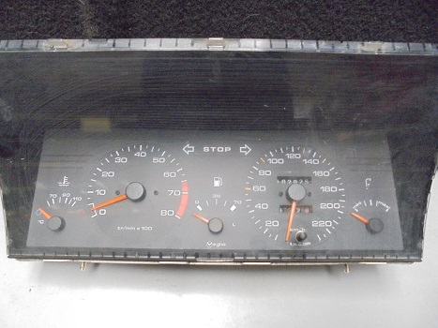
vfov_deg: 53.0
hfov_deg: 67.3
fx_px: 329
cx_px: 219
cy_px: 164
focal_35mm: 26
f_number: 3.5
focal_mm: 4.6
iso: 800
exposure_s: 1/50
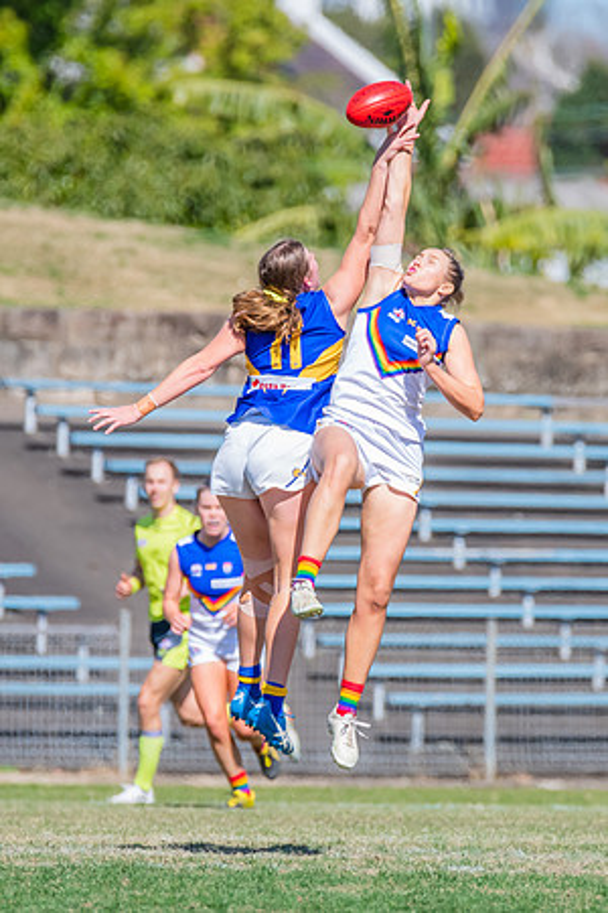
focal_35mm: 983
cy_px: 440
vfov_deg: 2.1
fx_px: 24905
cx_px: 302
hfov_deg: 1.4
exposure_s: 1/1600
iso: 800
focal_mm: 600
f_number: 9
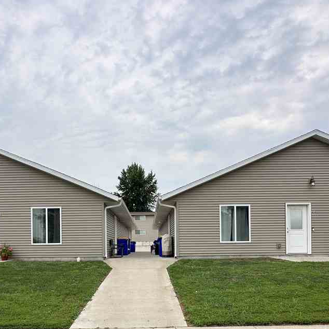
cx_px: 145
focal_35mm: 25
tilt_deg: +0.6
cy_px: 245
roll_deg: +0.5
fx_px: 269
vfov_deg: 59.7
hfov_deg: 62.7
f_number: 2.2
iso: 40
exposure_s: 1/1135
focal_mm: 2.22
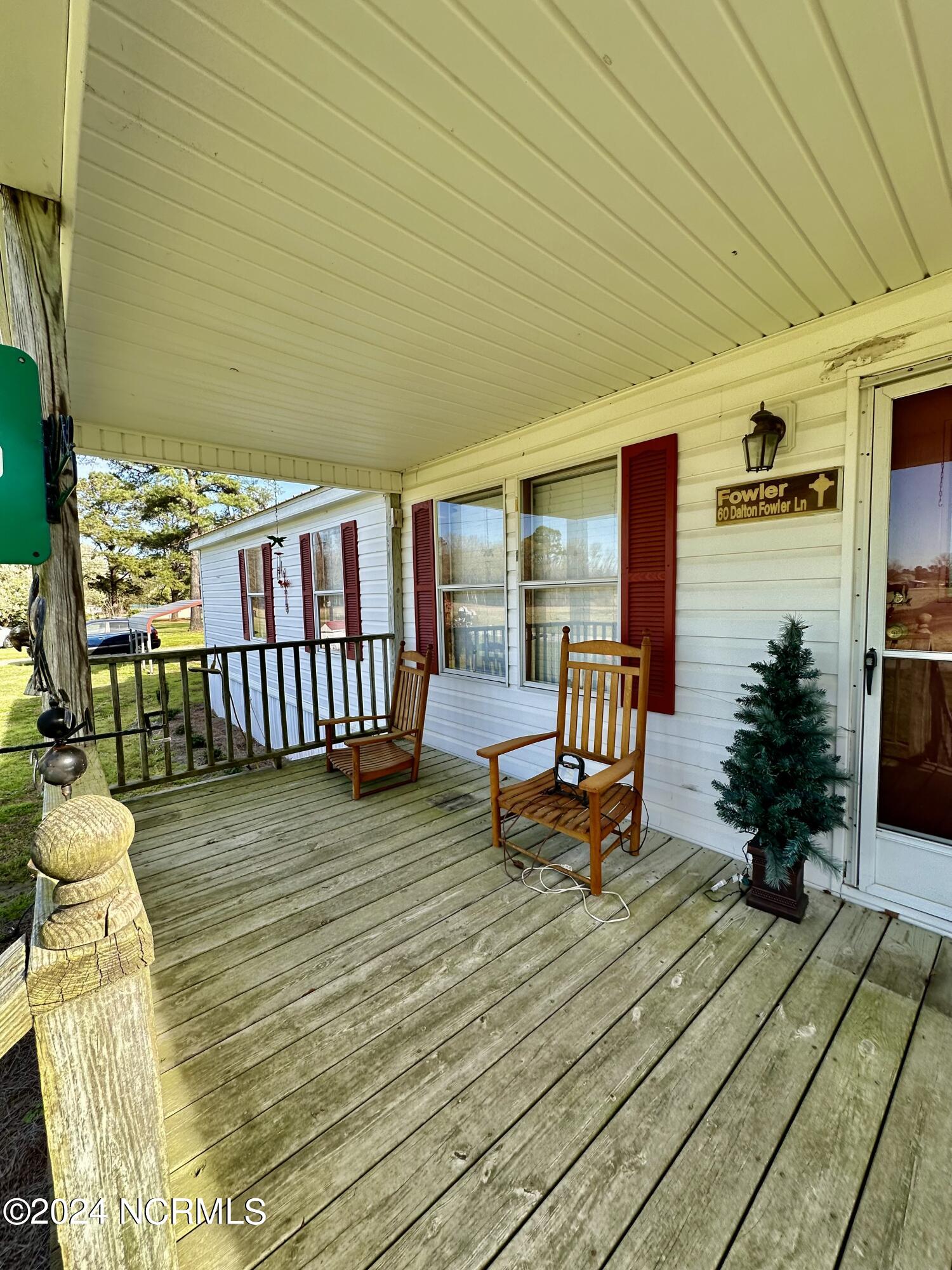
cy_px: 635
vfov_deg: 102.1
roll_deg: +1.4
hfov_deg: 85.7
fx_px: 513
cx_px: 476
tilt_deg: -3.0
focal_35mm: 14
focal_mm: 2.22
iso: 40
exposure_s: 1/350
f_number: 2.2
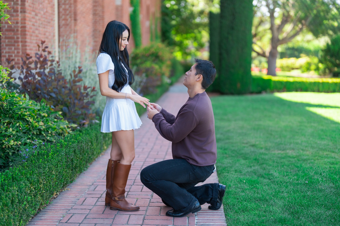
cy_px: 113
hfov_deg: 39.6
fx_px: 472
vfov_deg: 27.0
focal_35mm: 50
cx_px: 170
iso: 640
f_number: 1.2
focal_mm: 50
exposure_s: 1/500
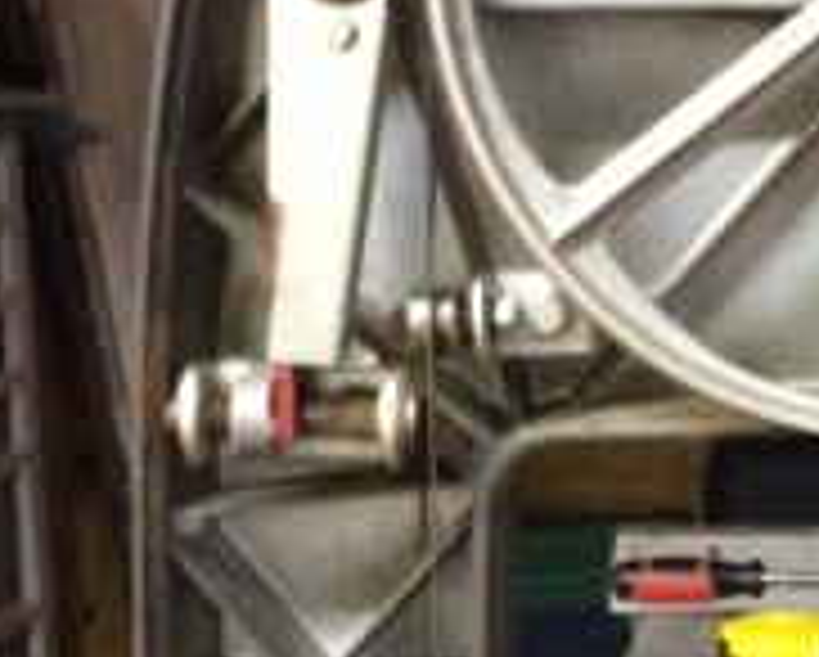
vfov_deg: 12.8
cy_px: 598
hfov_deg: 15.4
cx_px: 976
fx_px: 2912
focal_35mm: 120
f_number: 2.4
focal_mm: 4.28
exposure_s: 1/15
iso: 640
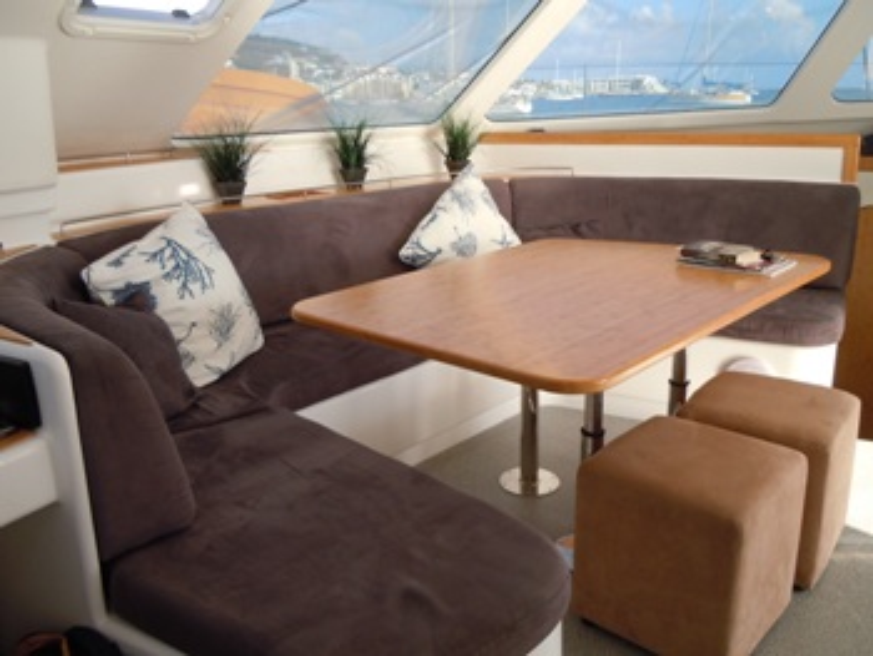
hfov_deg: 59.9
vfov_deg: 46.8
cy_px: 328
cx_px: 436
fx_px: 757
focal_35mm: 30
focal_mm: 5.4
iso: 100
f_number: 3.5
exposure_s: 1/100
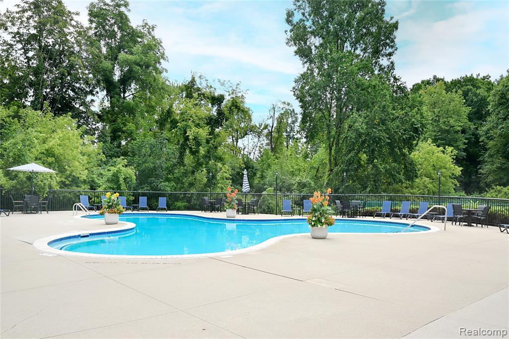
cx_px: 254
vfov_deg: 54.1
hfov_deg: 74.9
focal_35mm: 24
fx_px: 332
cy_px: 170
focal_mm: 23.5
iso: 100
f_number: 6.3
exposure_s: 1/200
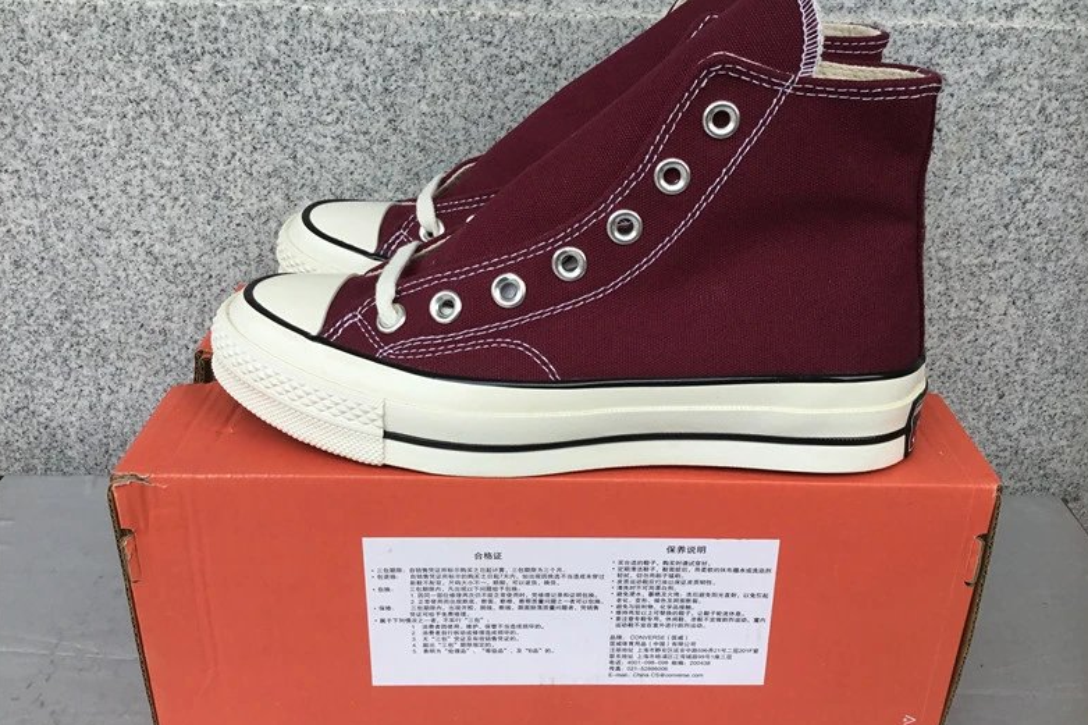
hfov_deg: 57.2
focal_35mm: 33
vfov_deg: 39.9
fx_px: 997
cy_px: 326
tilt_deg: -25.9
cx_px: 550
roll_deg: -1.0
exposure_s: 1/554
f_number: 2.4
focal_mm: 3.3
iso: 25
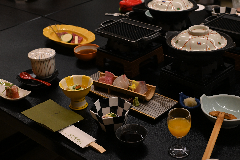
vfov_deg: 22.6
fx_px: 400
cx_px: 120
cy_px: 80
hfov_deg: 33.4
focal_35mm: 60
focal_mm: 40
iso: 1600
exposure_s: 1/160
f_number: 6.3
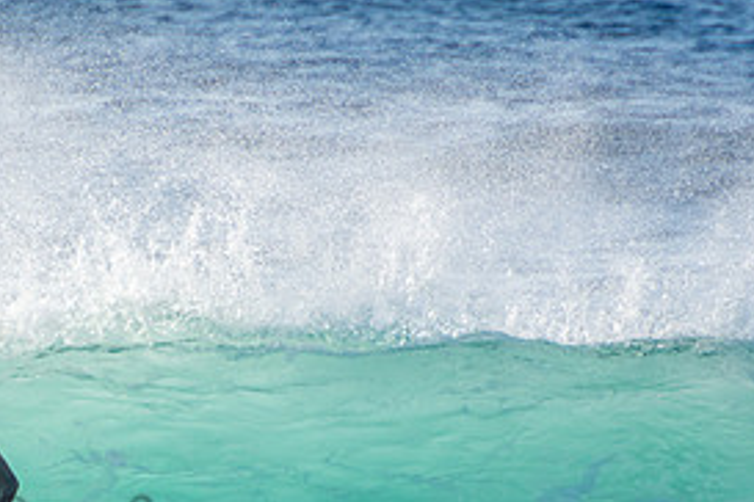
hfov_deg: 1.6
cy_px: 514
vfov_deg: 1.1
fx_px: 26681
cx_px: 110
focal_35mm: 1274
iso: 220
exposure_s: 1/2000
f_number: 5.6
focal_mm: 400
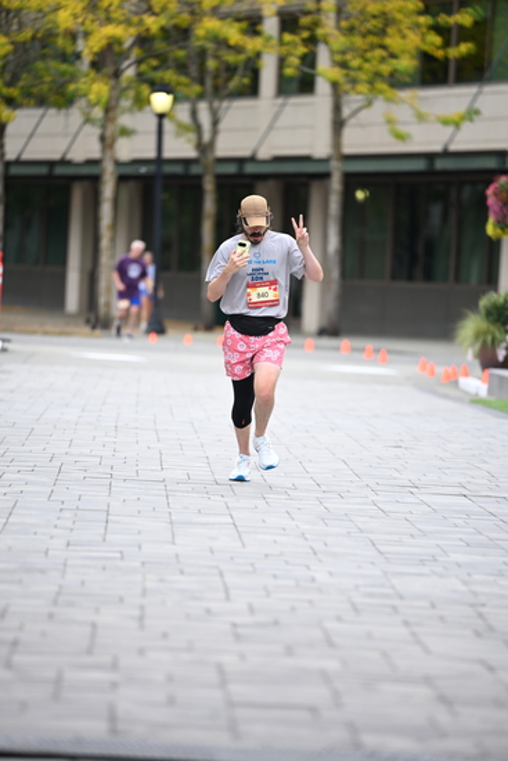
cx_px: 254
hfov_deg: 6.9
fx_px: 4230
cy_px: 380
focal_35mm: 200
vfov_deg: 10.3
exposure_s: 1/2000
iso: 800
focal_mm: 200
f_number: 2.8
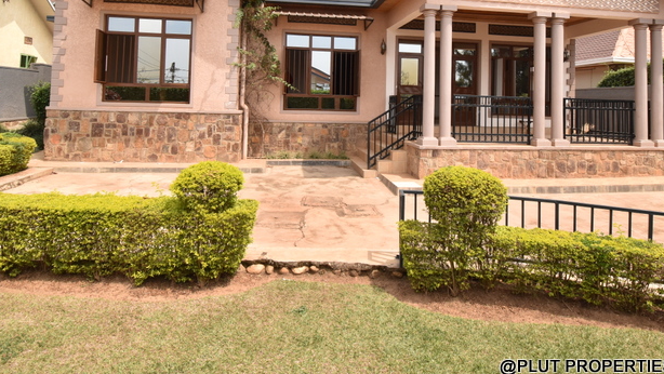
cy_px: 85
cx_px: 347
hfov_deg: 81.1
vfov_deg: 49.1
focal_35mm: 22
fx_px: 388
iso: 500
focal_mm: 10
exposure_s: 1/750
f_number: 8
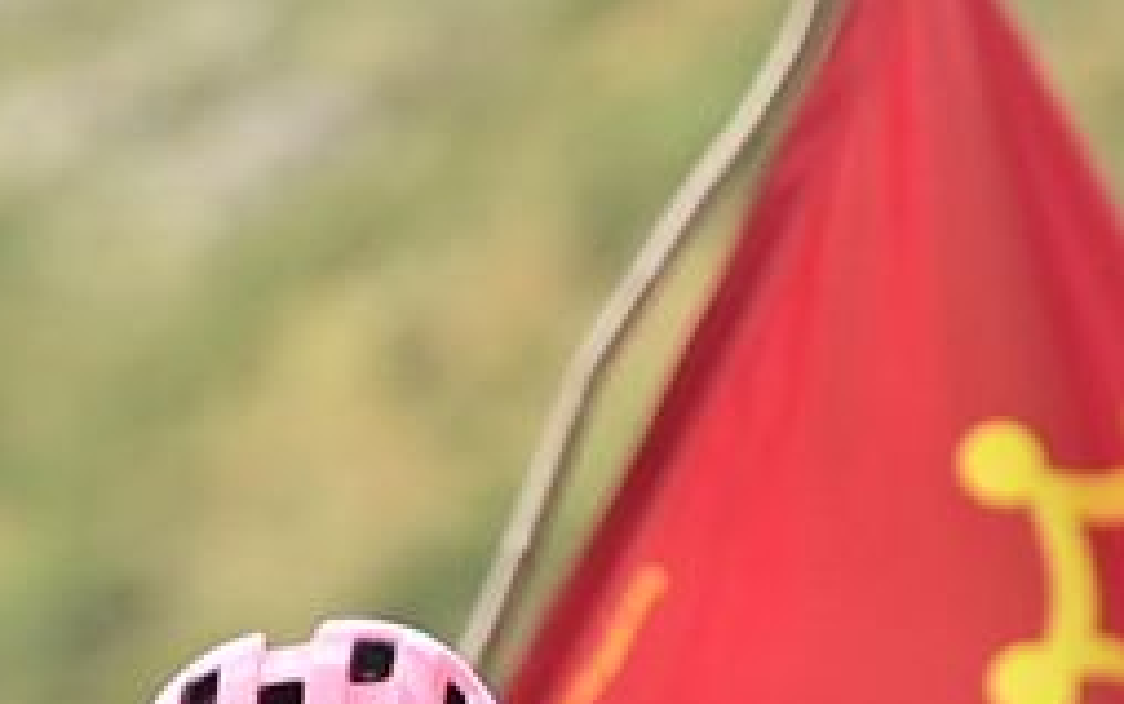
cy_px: 1384
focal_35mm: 1028
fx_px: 31504
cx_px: 2221
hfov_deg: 2.0
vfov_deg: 1.3
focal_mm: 200
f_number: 4
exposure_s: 1/1600
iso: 500
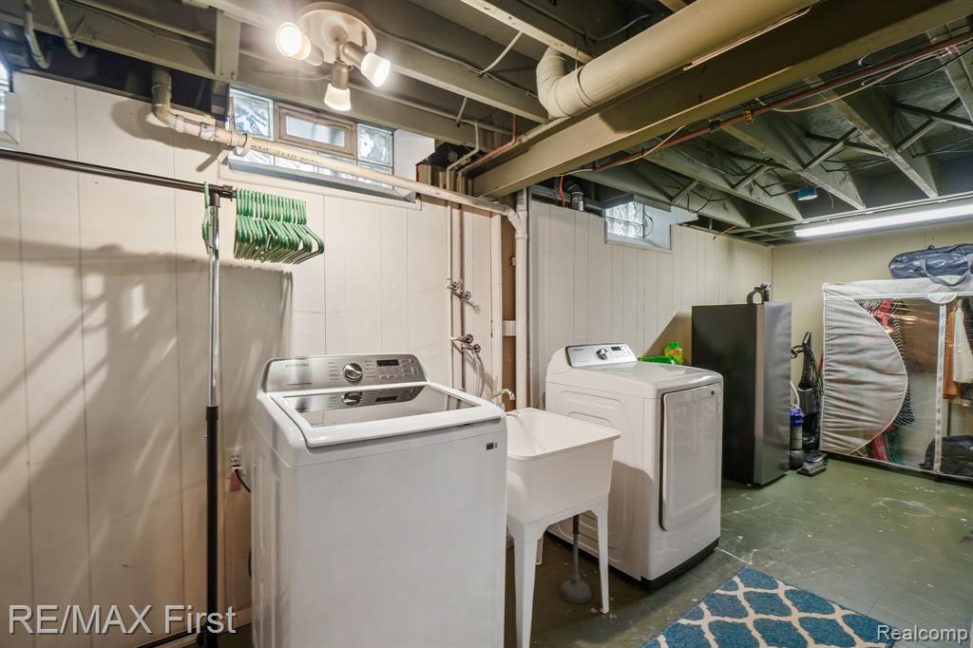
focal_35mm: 15
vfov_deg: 77.3
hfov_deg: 100.4
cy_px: 324
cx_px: 486
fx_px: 405
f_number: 8
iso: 400
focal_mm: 10
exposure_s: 1/4
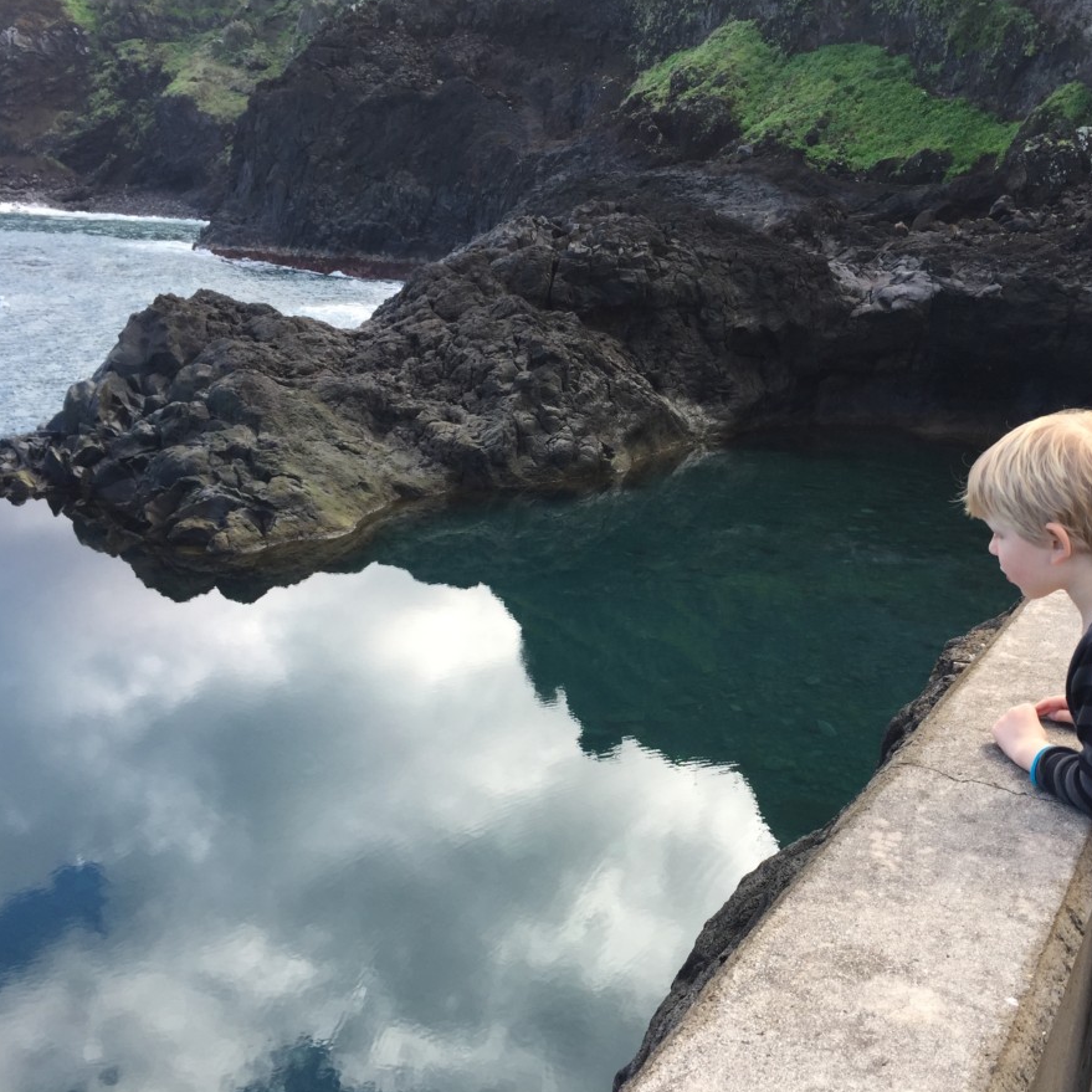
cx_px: 681
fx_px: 1249
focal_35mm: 35
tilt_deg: -15.7
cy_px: 544
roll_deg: -3.1
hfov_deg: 46.8
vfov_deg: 47.2
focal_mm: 4.15
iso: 32
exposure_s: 1/434
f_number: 2.2
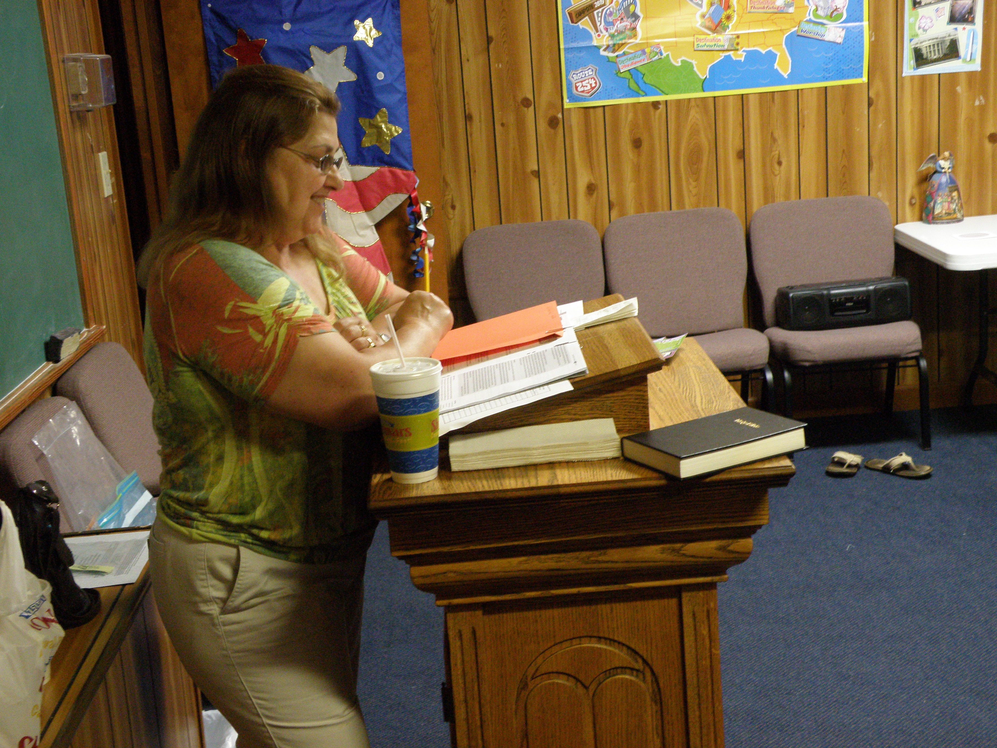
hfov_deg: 34.9
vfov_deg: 26.6
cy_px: 374
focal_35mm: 55
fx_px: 1584
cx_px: 498
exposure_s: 1/8
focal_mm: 9.77
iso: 320
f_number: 3.5
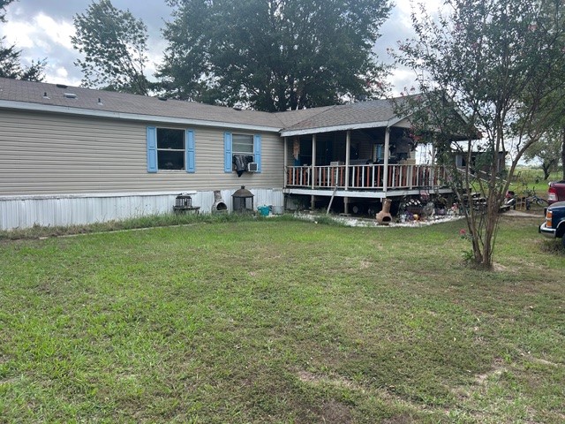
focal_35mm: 26
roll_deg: -0.2
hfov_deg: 67.3
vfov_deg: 53.1
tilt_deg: -6.2
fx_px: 424
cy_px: 212
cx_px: 282
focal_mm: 5.7
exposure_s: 1/1058
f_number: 1.5
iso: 50
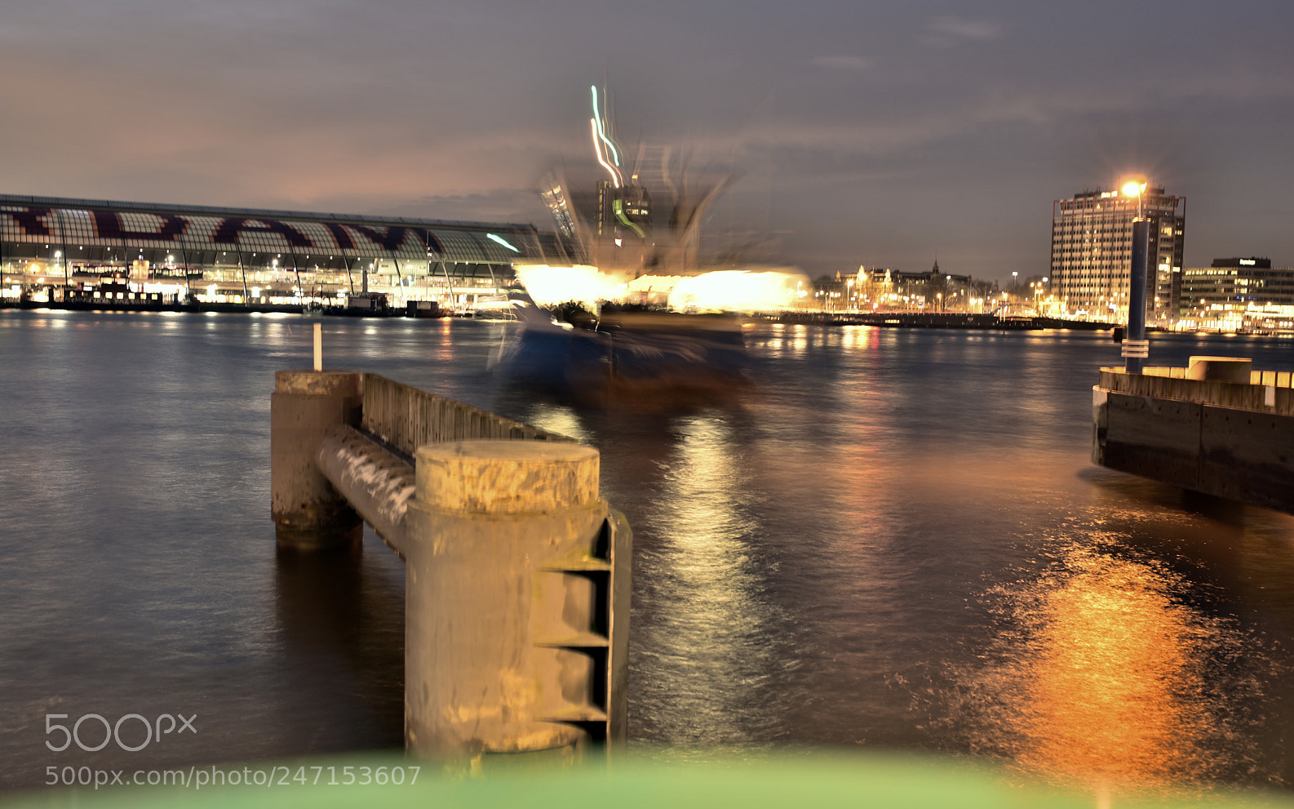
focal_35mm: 36
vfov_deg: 35.3
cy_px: 404
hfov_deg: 54.0
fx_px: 1269
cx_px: 647
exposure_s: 10
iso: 100
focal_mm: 35
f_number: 5.6
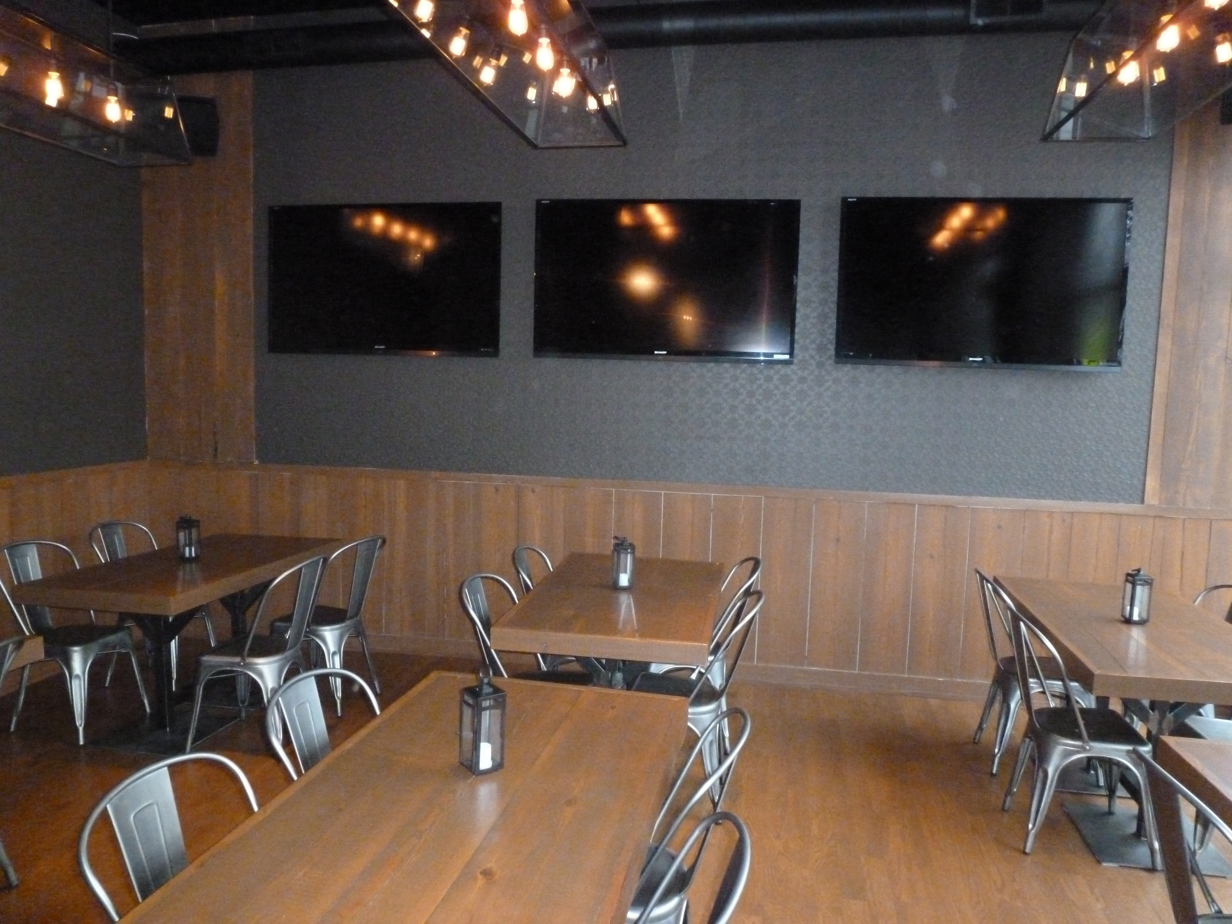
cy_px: 462
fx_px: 854
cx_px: 616
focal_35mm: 24
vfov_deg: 56.8
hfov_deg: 71.6
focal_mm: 4.3
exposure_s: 1/60
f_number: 3.3
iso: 1000
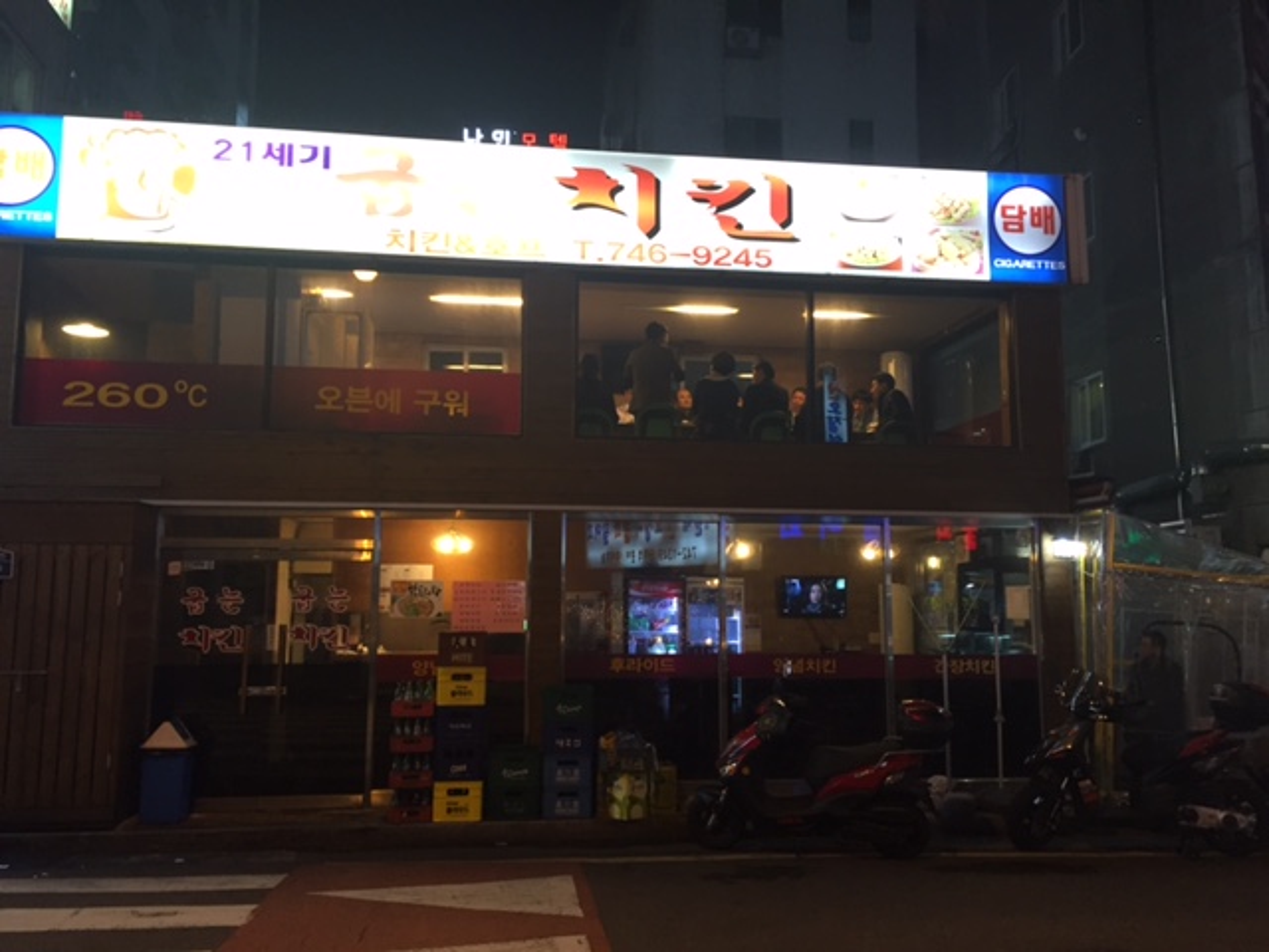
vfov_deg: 48.2
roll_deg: +1.3
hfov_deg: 61.7
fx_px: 1063
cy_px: 476
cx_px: 634
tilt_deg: +6.8
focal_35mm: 29
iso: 125
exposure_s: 1/30
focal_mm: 4.15
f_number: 2.2
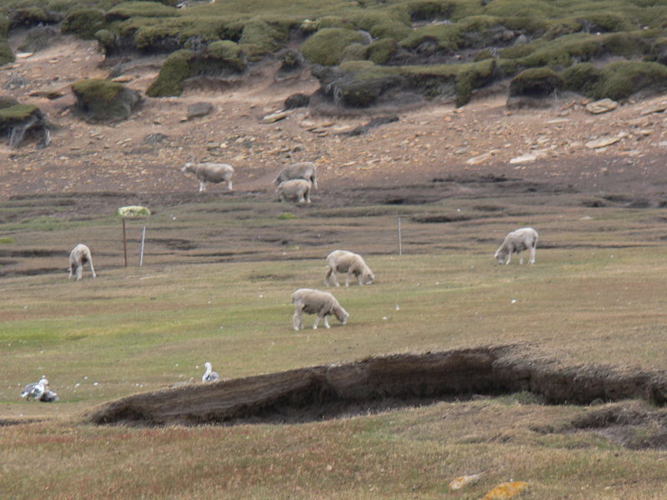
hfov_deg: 3.7
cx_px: 334
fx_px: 10309
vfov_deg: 2.8
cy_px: 250
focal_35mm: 535
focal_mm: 88.8
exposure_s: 1/100
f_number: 5.6
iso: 80
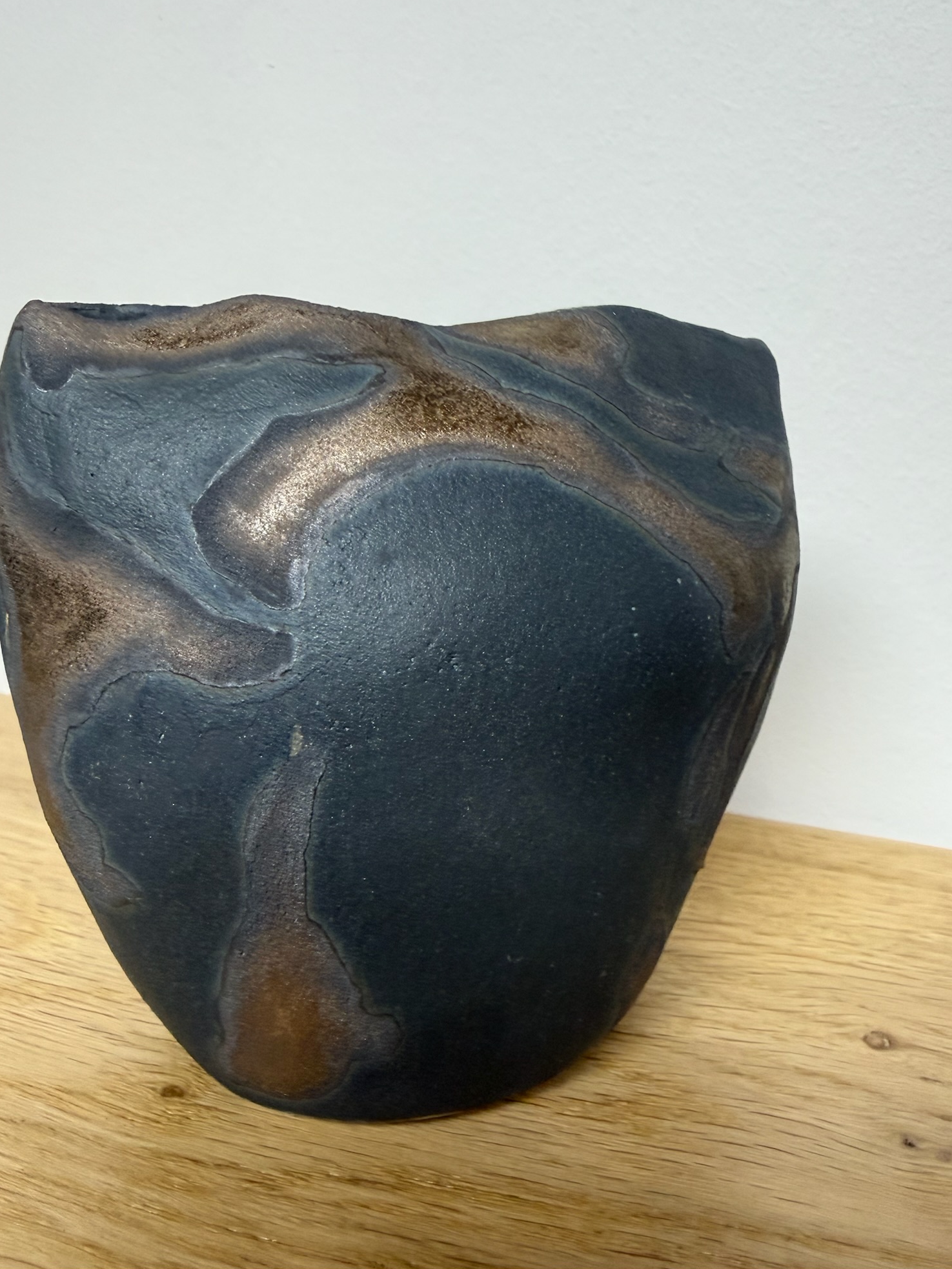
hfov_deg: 54.9
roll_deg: -0.9
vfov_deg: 69.4
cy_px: 610
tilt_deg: -7.8
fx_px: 917
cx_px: 480
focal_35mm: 25
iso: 250
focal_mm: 2.22
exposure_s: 1/100
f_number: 2.2
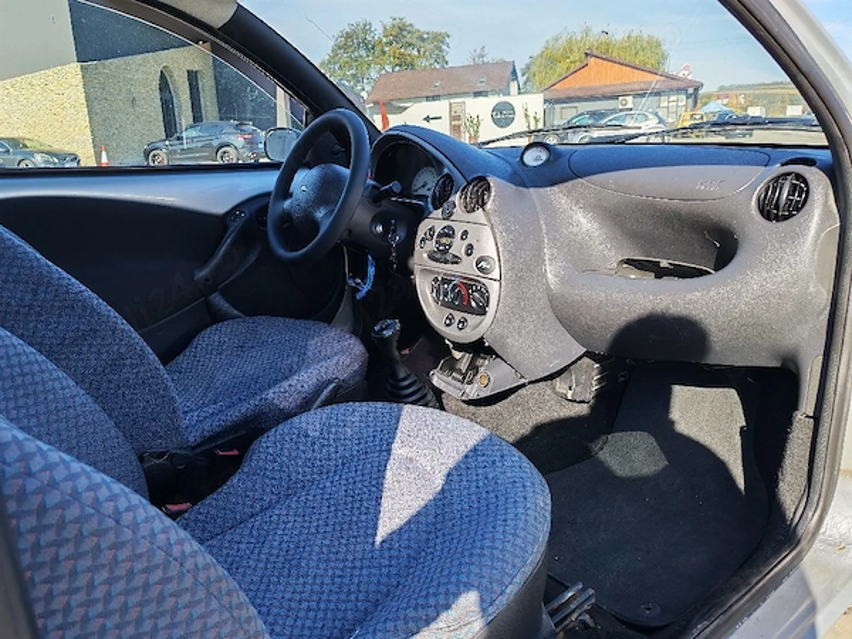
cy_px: 320
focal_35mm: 27
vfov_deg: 51.4
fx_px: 665
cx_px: 426
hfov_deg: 65.3
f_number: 1.9
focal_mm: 6.12
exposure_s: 1/357
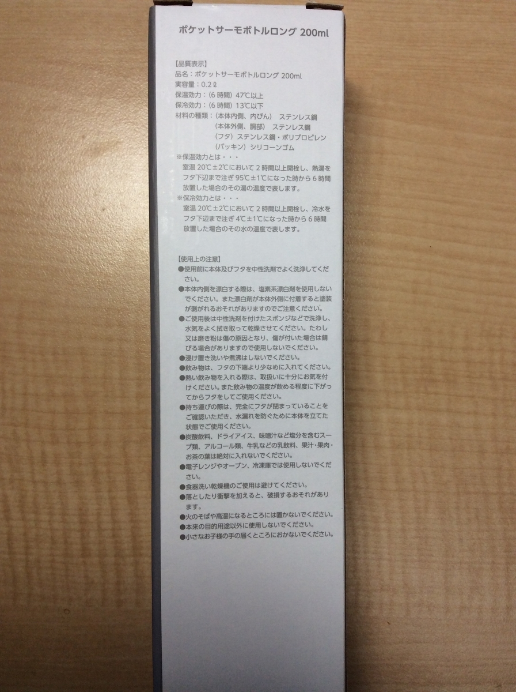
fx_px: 638
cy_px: 346
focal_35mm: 32
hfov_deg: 44.0
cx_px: 258
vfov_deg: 56.9
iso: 40
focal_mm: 3.3
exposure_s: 1/120
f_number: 2.4
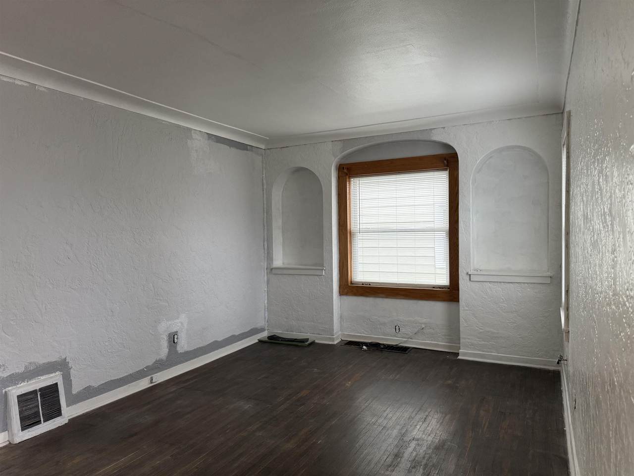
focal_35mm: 24
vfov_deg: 56.8
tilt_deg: -2.1
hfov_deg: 71.6
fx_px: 440
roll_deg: +0.5
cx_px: 317
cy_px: 238
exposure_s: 1/60
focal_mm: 6.76
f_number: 1.78
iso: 320
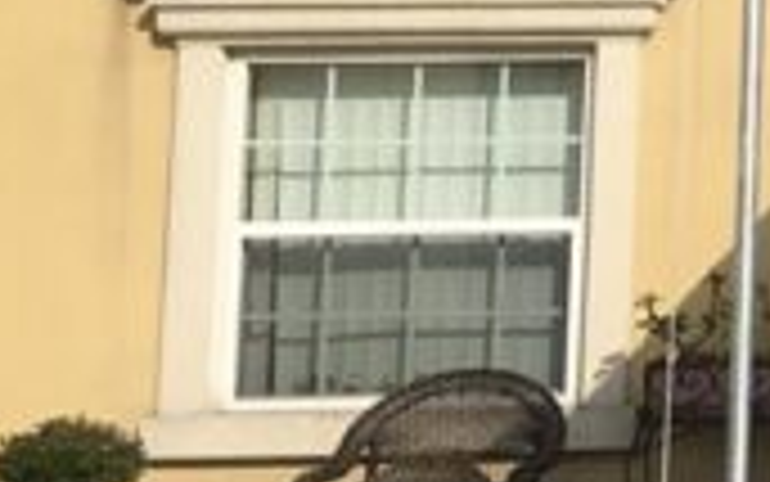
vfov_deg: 9.0
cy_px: -113
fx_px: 3023
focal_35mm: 144
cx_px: 1711
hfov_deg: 12.2
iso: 25
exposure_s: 1/1789
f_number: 2.2
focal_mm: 4.15
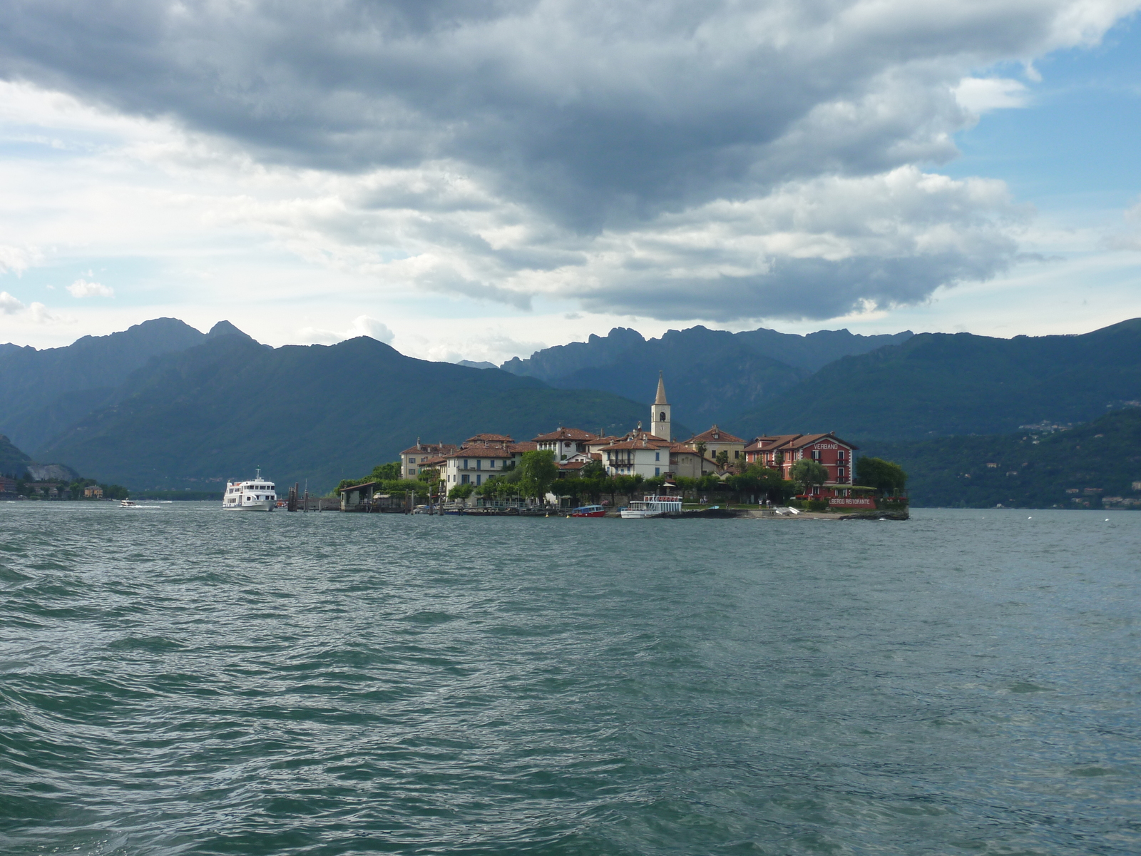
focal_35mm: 48
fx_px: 1582
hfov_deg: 39.7
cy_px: 428
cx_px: 570
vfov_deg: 30.3
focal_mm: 7.9
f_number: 4.5
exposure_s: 1/500
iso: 80
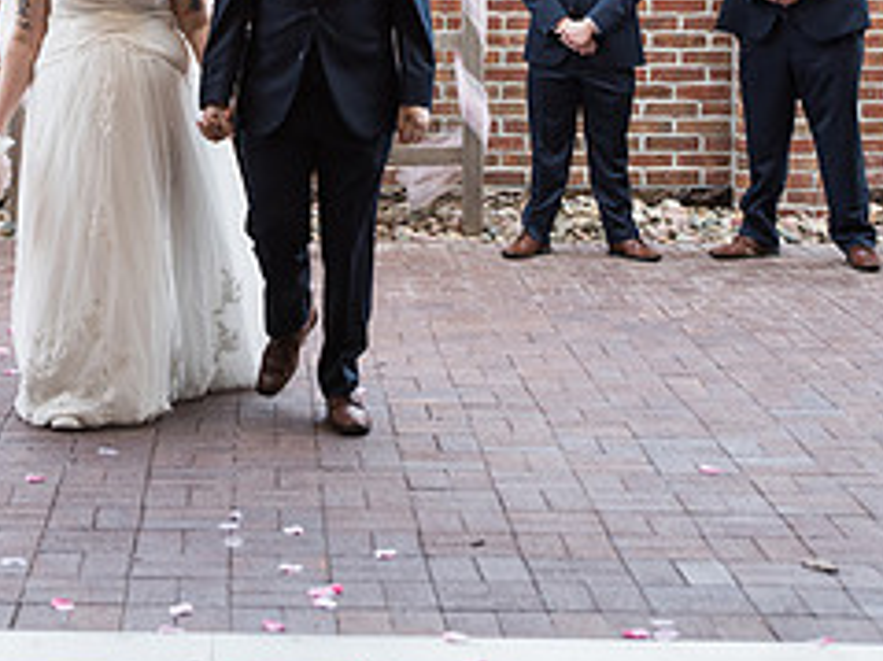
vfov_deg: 15.1
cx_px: 141
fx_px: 2448
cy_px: -32
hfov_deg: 20.2
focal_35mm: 96
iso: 250
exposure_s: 1/200
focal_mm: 36
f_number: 3.5
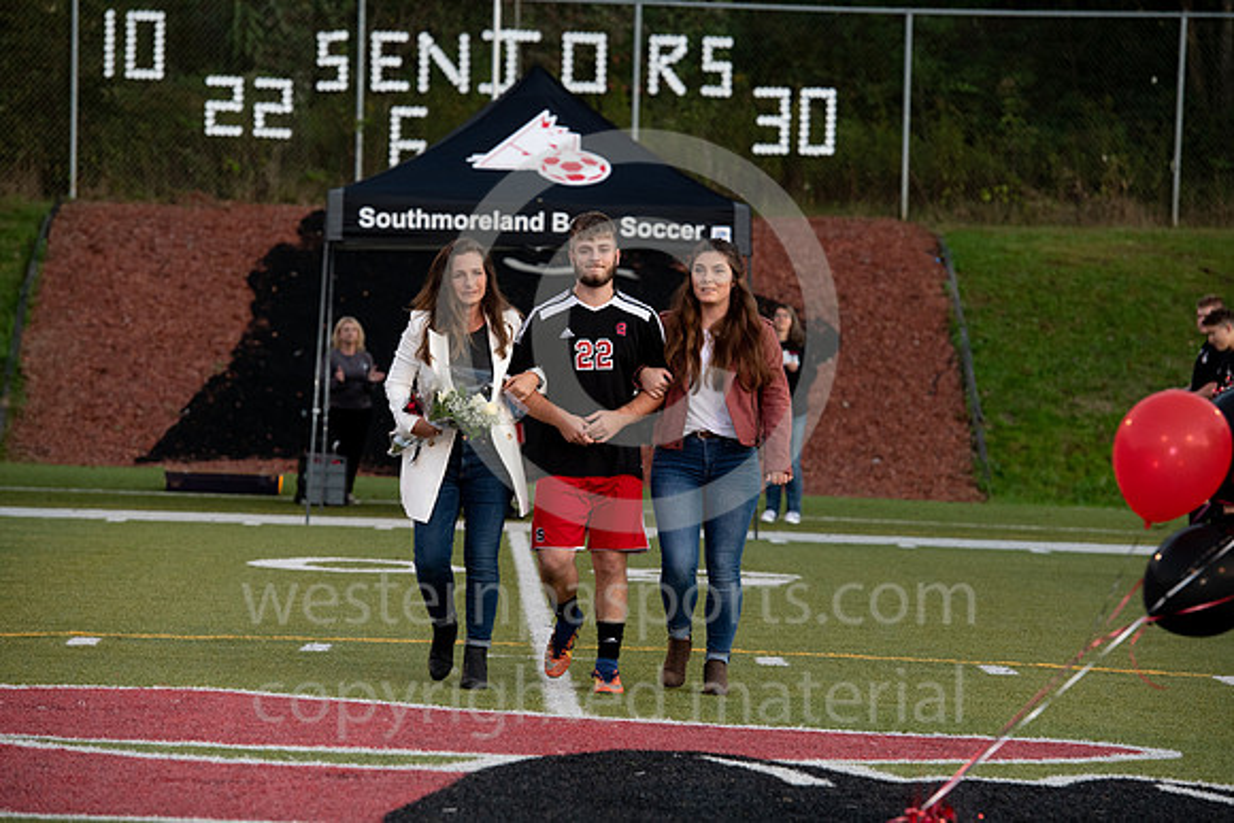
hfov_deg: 13.2
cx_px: 617
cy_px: 412
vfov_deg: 8.9
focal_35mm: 155
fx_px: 5314
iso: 1000
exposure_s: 1/250
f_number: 5.6
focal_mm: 155
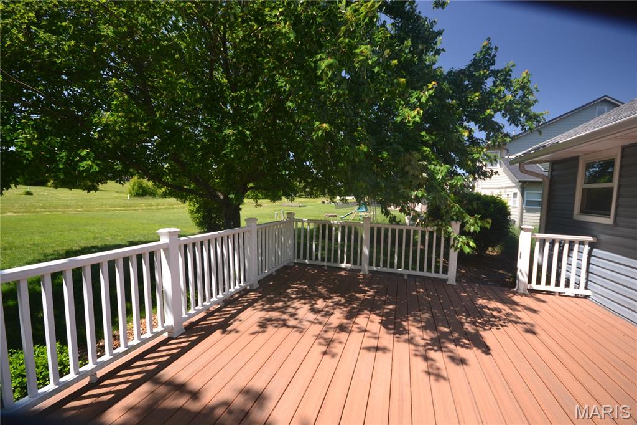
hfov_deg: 100.4
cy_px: 212
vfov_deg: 77.3
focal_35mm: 15
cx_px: 318
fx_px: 265
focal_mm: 10
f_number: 5.6
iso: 320
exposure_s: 1/125
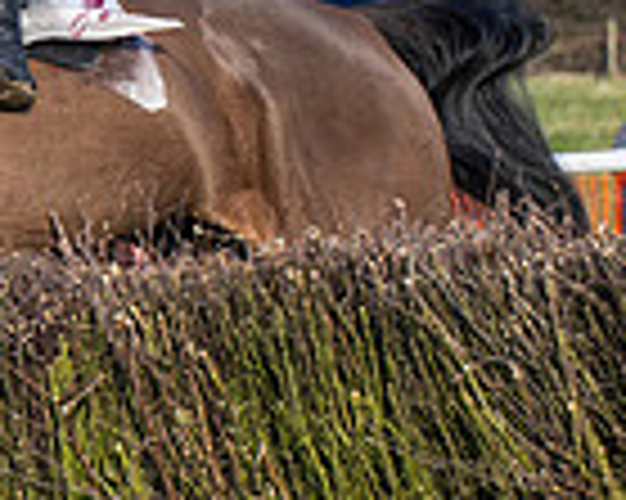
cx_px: -452
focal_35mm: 375
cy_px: -25
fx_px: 6943
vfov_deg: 4.1
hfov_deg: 5.1
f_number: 2.8
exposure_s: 1/5000
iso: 400
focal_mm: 70
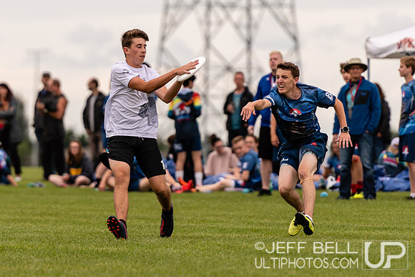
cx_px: 172
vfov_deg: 3.1
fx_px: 5071
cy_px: 93
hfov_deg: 4.7
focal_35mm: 440
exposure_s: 1/1000
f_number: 2.8
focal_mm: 200
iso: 100
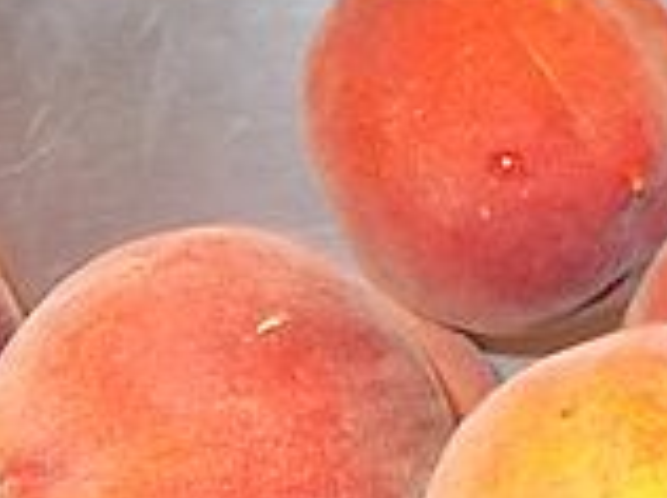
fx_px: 2540
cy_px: 802
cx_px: 325
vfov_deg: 10.7
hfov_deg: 15.0
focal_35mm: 132
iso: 200
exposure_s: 1/25
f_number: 3.2
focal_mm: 4.6
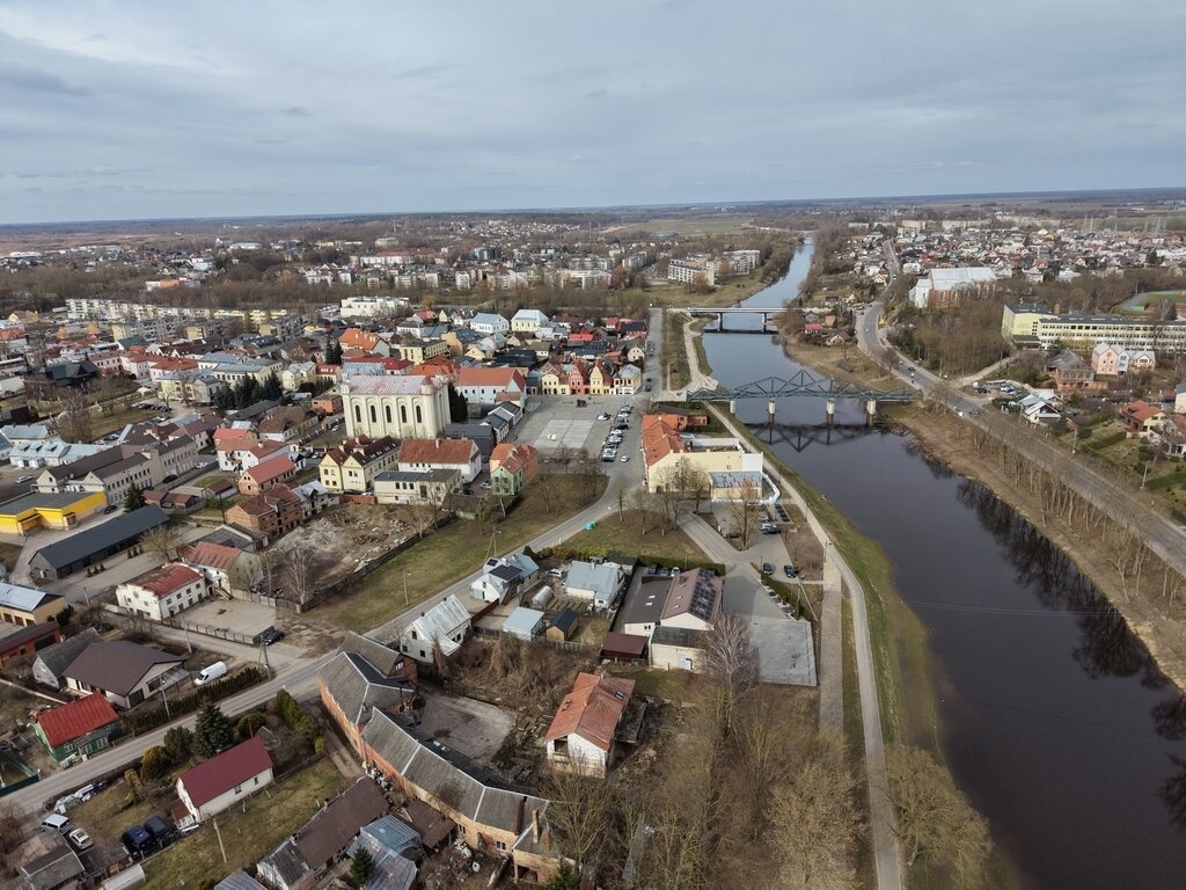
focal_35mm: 24
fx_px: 822
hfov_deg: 71.6
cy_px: 445
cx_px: 593
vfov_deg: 56.8
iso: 230
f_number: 1.8
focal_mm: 8.67
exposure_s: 1/4000
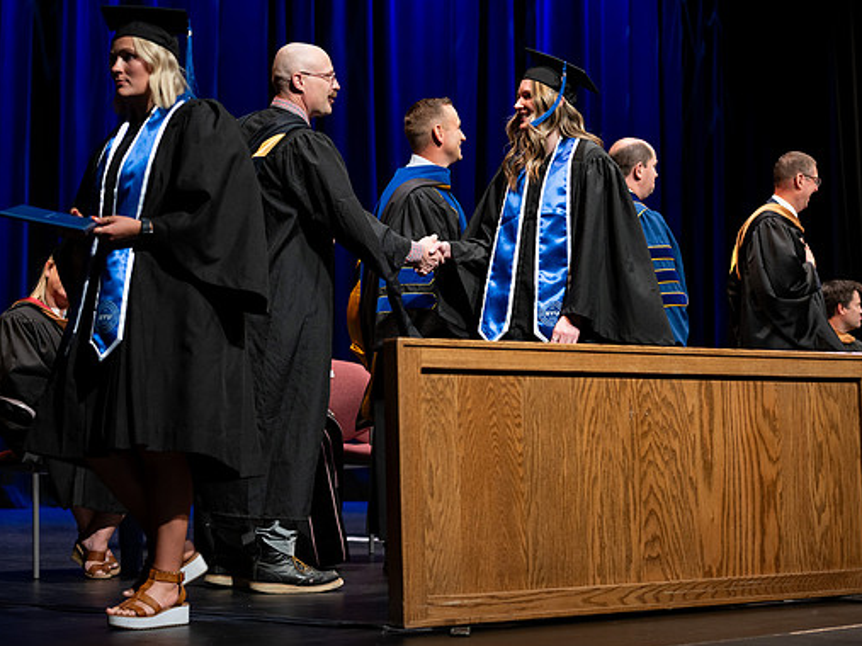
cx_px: 393
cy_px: 327
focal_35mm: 77
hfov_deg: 25.3
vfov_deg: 19.1
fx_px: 1917
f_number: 2.8
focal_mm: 70
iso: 500
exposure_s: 1/250
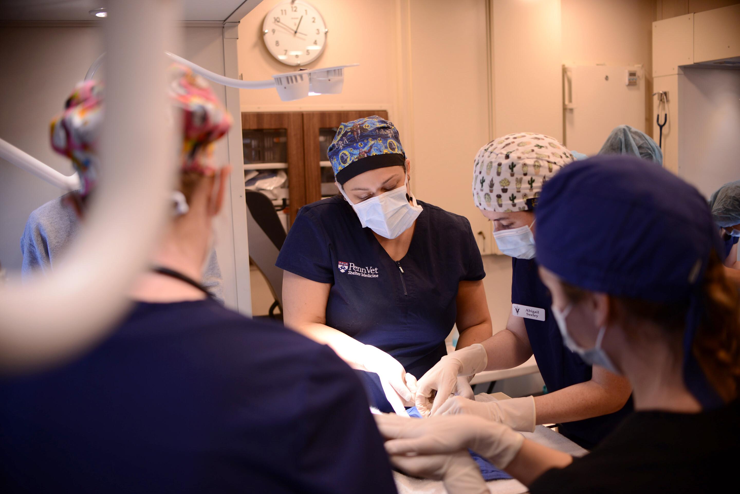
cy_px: 247
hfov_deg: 54.4
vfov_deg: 37.9
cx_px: 370
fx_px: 720
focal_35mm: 35
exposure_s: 1/200
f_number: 2.8
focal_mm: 35
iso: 500
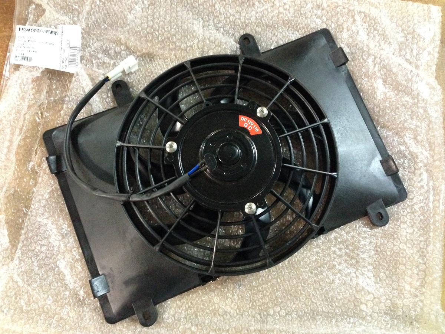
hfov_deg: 55.4
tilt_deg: -81.1
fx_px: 424
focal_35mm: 33
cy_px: 167
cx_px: 222
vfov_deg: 42.9
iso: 800
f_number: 2.4
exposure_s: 1/17
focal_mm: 4.12
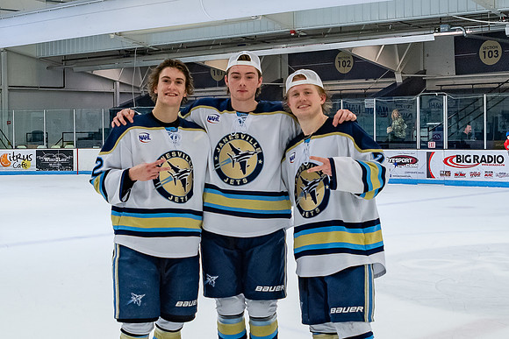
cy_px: 151
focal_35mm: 64
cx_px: 252
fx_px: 901
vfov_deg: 21.3
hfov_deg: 31.6
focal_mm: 24
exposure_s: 1/320
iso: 800
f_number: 4.5
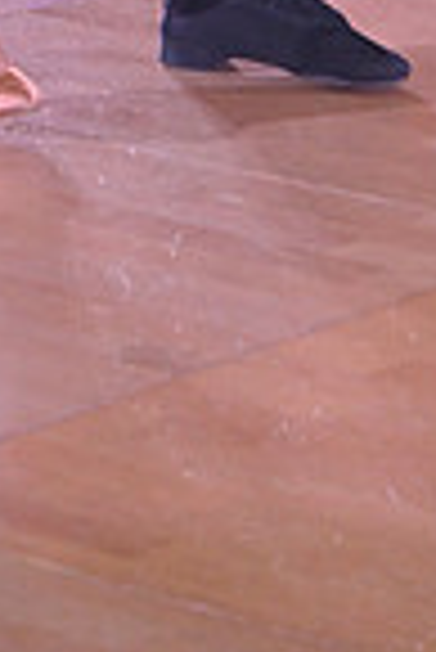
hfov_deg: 4.0
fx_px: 6143
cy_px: -630
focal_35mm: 339
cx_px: -182
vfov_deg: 5.9
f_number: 5
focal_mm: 85
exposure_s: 1/400
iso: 3200
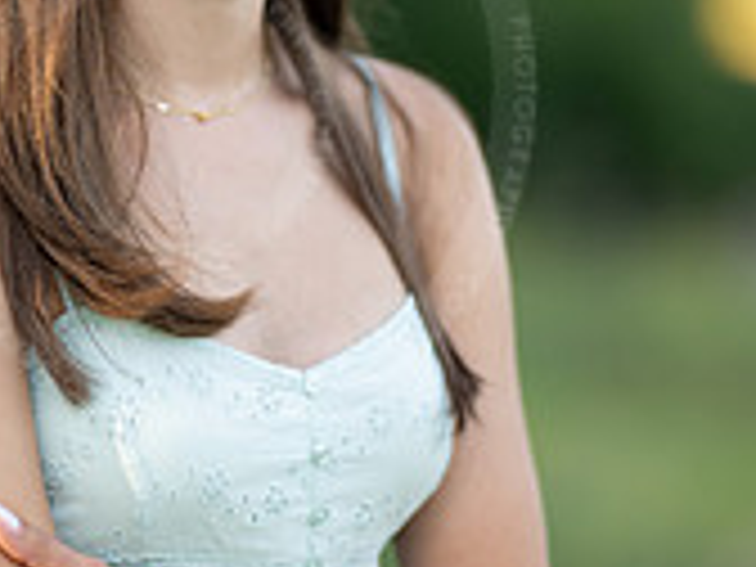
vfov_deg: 6.8
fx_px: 4783
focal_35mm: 219
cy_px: 243
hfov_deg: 9.0
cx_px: 225
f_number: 1.3
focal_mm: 85
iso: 200
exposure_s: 1/1600
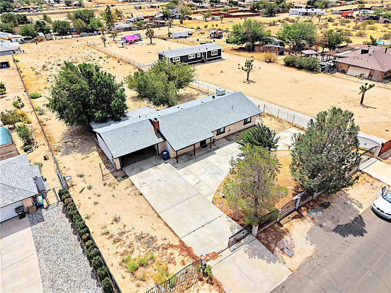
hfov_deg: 71.6
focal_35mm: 24
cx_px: 196
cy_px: 146
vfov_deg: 56.8
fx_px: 271
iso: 160
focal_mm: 8.67
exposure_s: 1/6000
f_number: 1.8
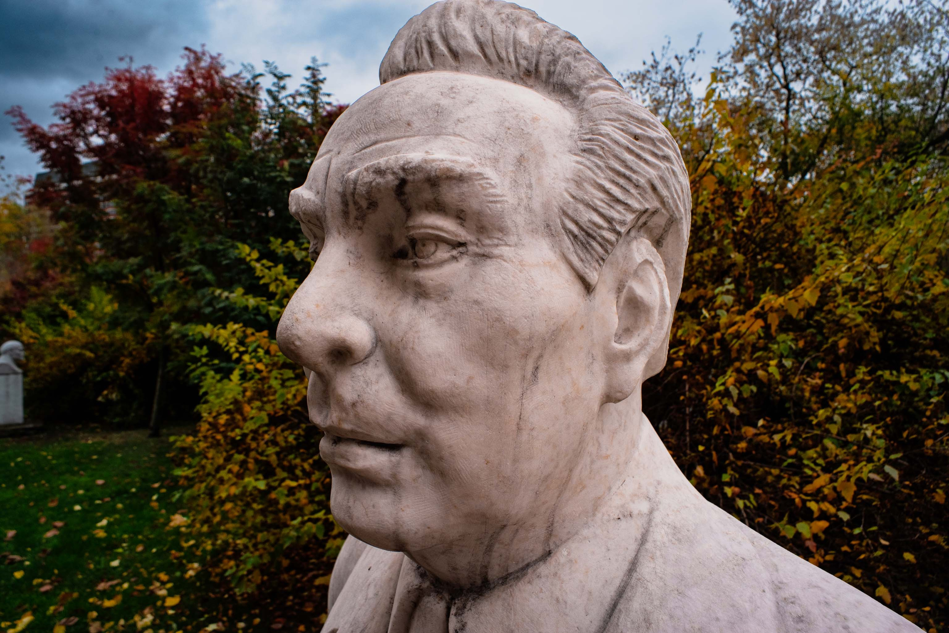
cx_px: 474
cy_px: 316
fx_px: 316
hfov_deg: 112.6
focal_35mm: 12
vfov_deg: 90.0
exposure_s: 1/160
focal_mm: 12
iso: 400
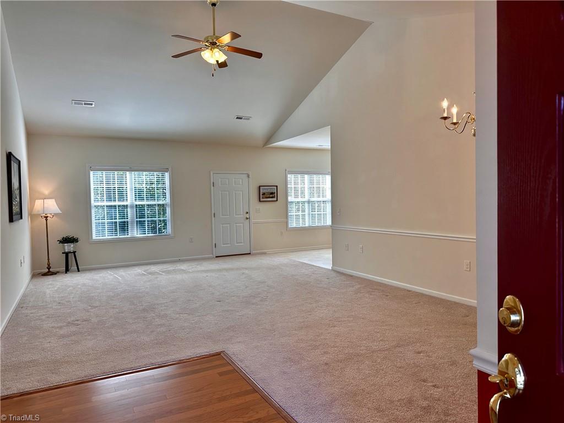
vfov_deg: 56.8
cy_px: 212
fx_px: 391
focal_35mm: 24
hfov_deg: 71.6
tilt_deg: -2.0
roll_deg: +1.2
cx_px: 282
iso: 80
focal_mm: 6.86
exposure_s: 1/166
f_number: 1.78
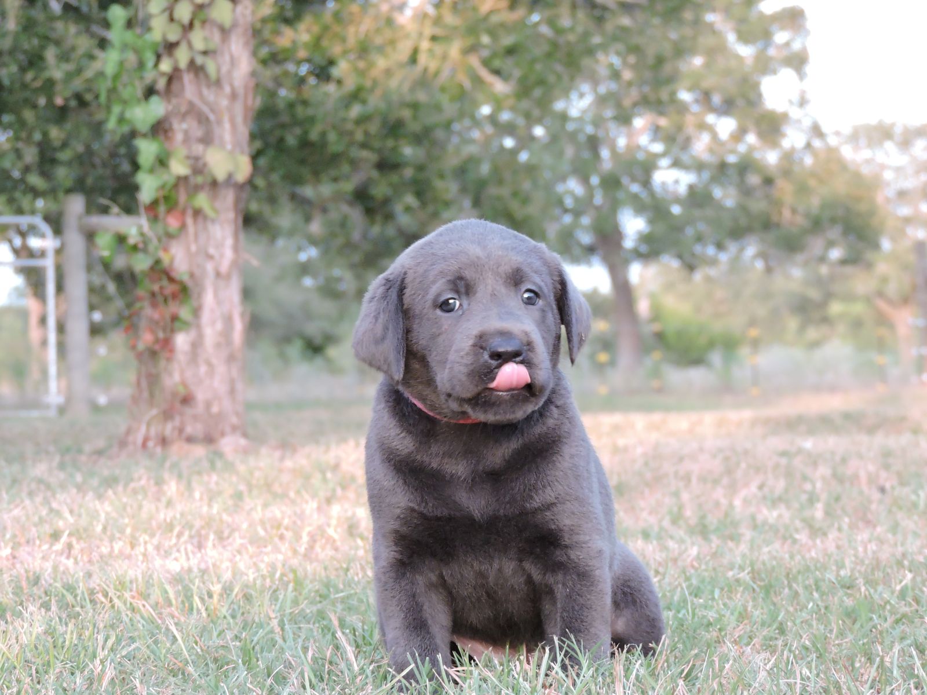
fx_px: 4151
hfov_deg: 12.7
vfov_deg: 9.6
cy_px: 348
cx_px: 464
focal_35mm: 155
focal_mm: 27.6
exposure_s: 1/125
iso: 800
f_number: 4.4
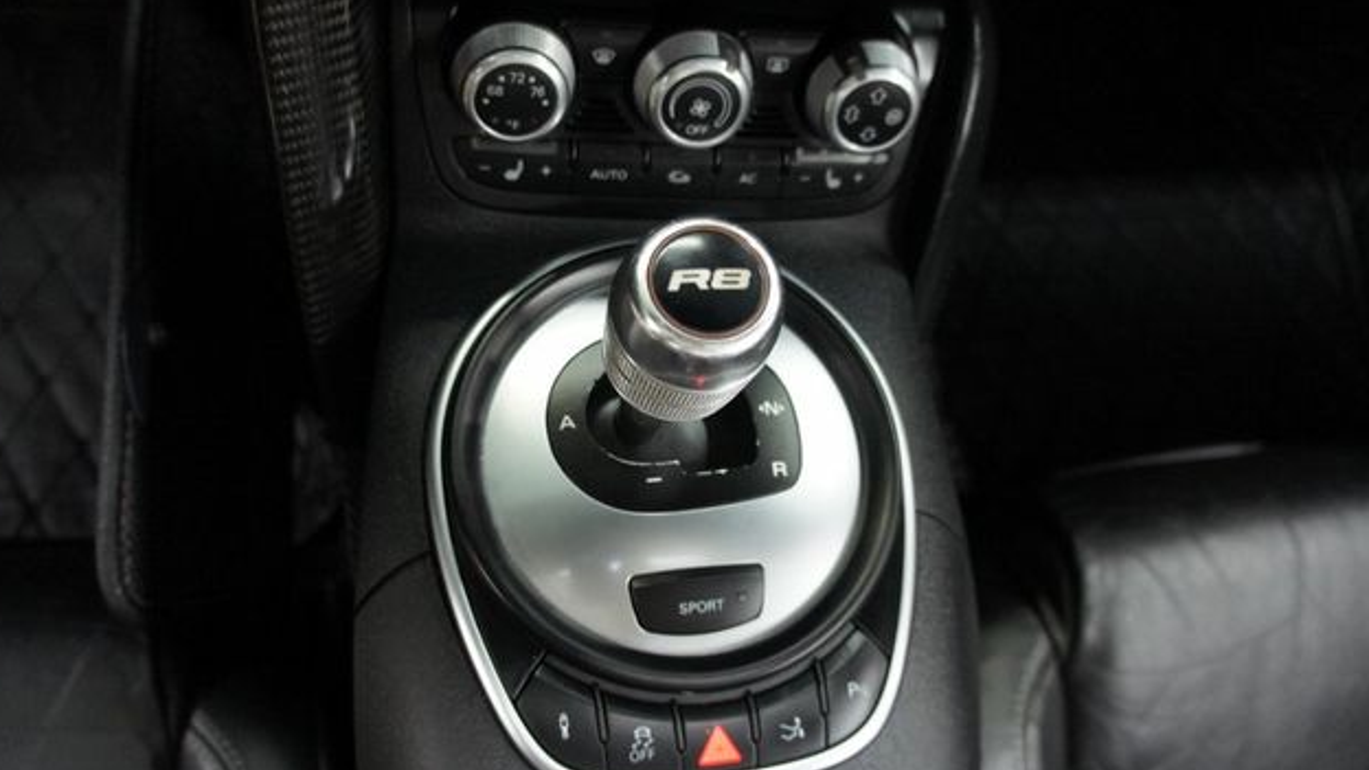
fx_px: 1053
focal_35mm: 29
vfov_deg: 40.2
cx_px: 669
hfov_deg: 66.1
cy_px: 386
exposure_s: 1/50
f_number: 3.5
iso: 1600
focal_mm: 18
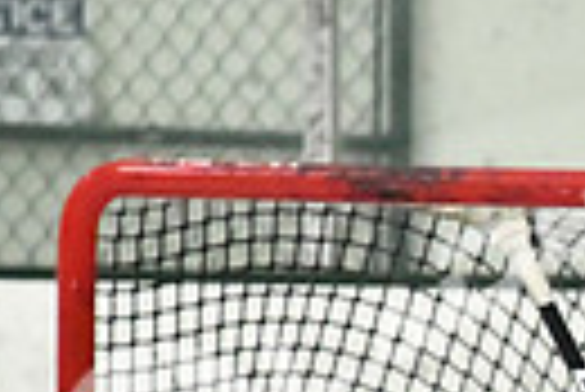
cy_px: 683
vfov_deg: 1.1
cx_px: 1098
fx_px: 20677
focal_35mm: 1271
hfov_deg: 1.6
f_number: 2.8
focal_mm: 190
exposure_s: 1/1600
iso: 6400
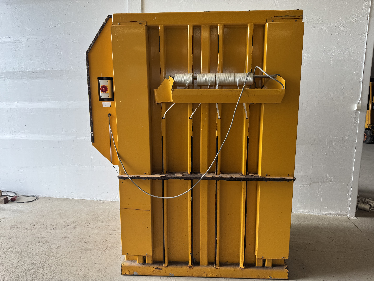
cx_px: 187
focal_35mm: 24
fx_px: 259
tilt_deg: -8.4
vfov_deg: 56.8
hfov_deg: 71.6
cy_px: 140
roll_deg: +0.3
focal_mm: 6.76
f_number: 1.78
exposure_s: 1/567
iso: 80
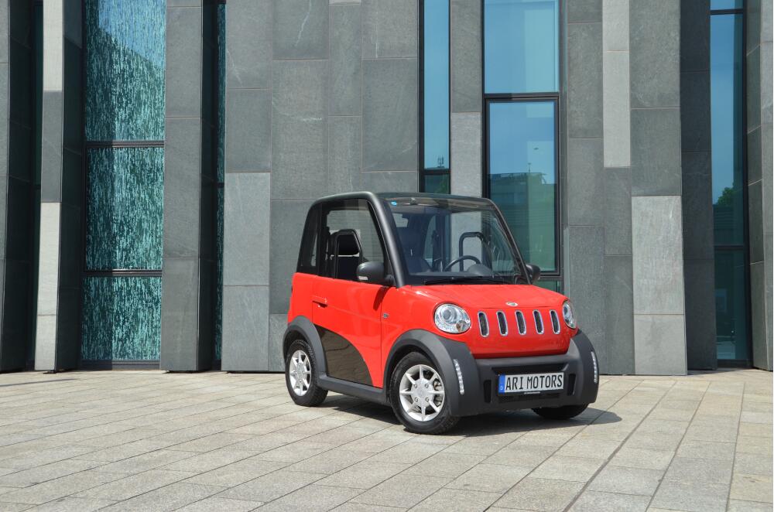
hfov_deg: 46.5
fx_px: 901
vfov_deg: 31.7
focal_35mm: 42
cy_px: 256
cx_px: 387
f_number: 8
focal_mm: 28
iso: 125
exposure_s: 1/250
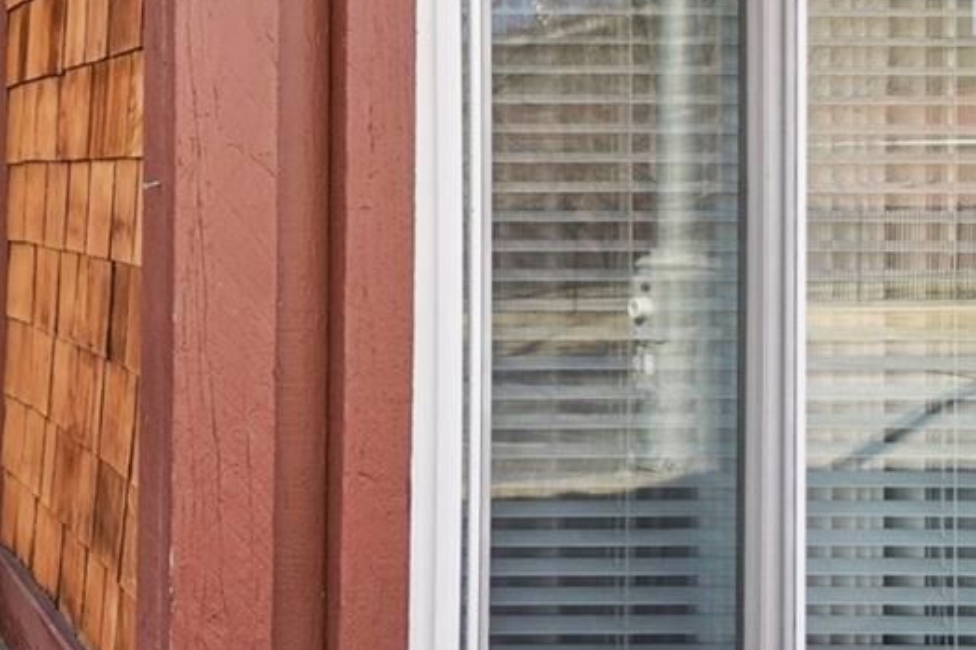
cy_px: 205
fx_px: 1491
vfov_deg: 24.5
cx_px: -268
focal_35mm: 55
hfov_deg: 29.7
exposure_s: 1/30
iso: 125
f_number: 8
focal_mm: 12
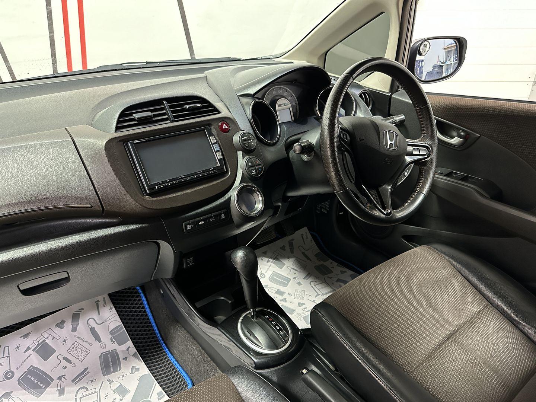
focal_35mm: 24
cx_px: 268
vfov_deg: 56.8
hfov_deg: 71.6
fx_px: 372
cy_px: 201
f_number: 1.78
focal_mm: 6.86
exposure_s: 1/33
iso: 640
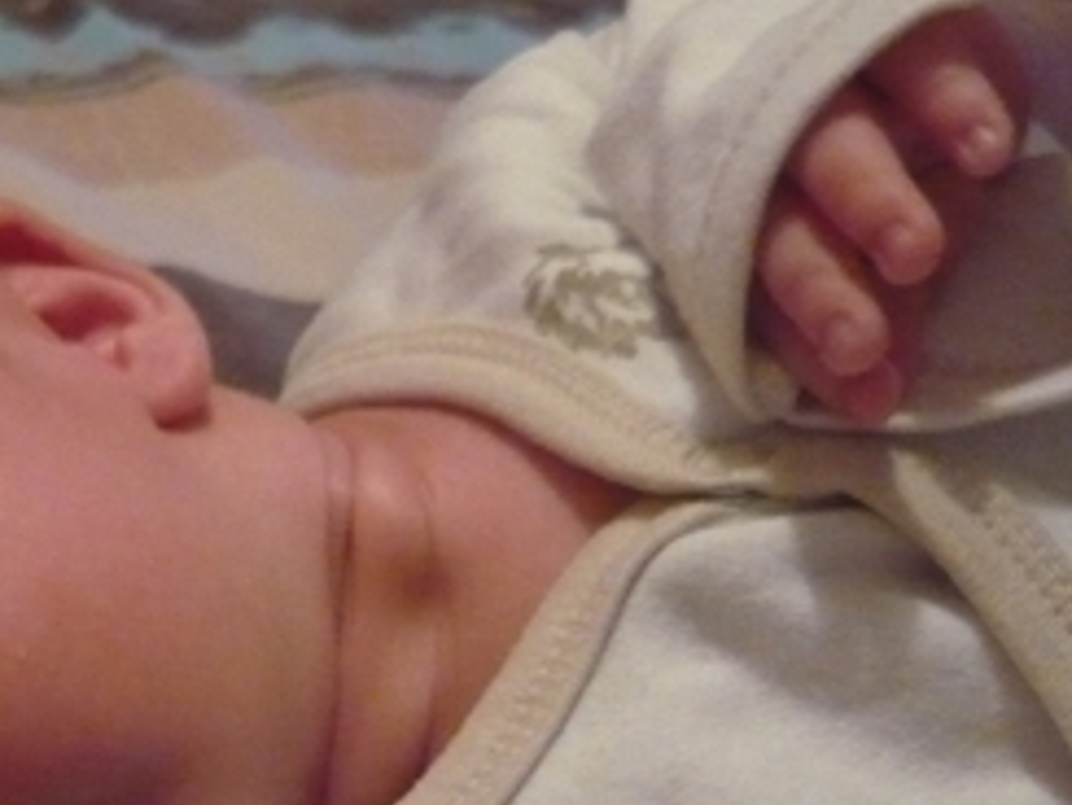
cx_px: 96
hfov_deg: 25.5
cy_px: 628
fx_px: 2293
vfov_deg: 19.7
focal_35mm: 74
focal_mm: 5.5
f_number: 2.8
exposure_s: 1/13
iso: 800
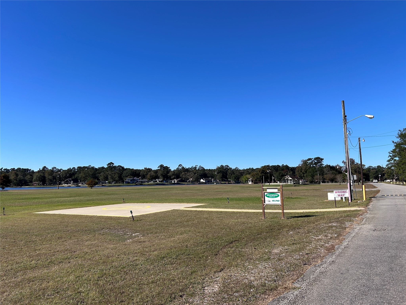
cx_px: 203
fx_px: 305
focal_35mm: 26
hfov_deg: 67.3
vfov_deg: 53.1
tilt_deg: +6.7
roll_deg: +1.3
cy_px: 152
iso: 50
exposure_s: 1/5076
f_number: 1.5
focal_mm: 5.7
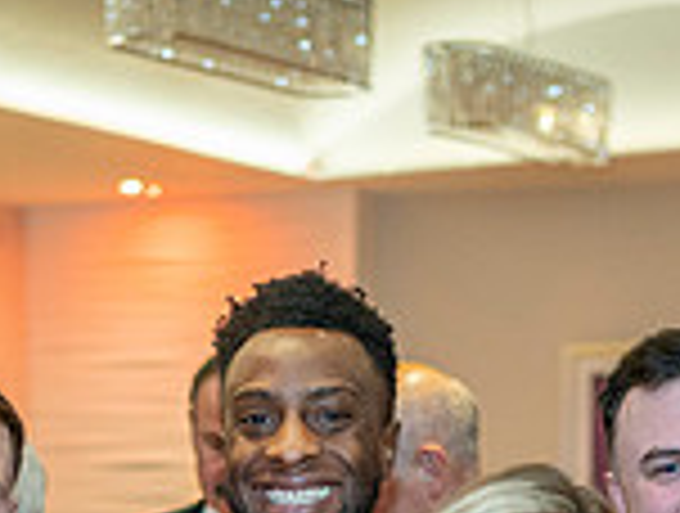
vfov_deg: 11.0
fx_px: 2540
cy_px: 848
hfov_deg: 15.2
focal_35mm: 129
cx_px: 171
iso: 1250
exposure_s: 1/80
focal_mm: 35
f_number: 1.8
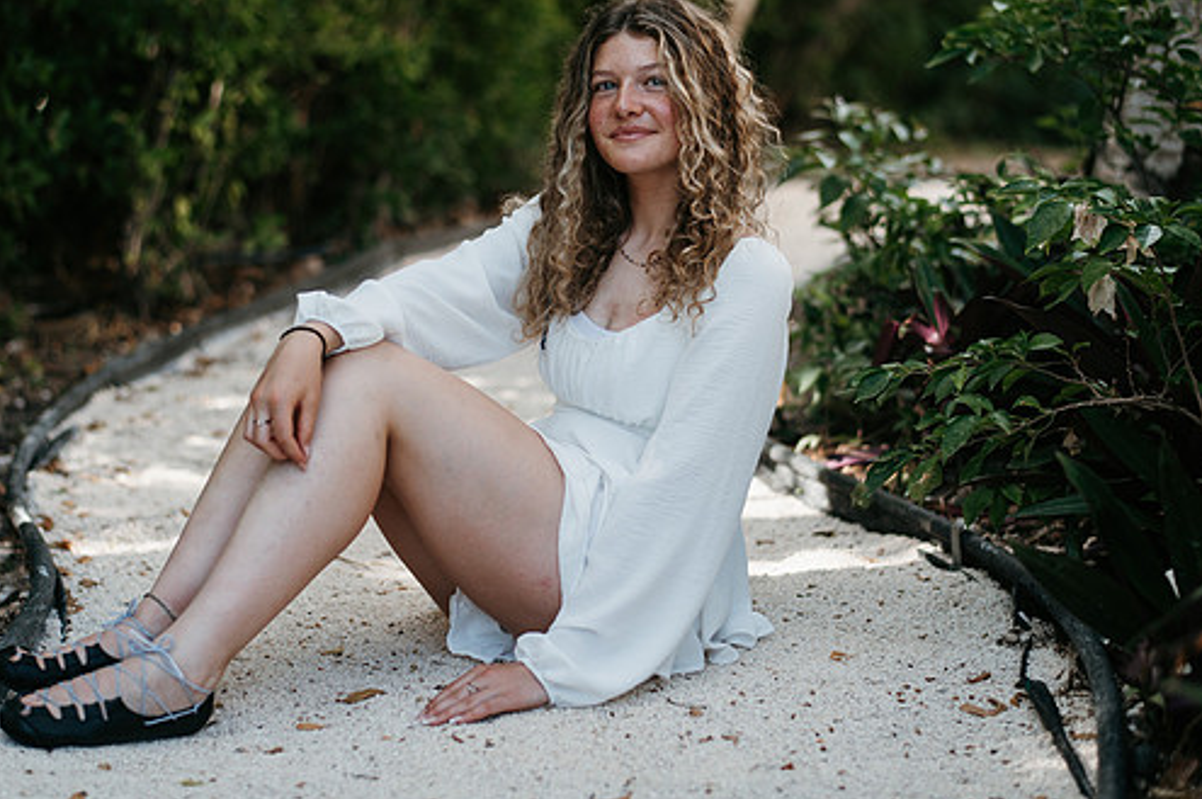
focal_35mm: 68
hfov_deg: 29.7
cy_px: 345
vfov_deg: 20.0
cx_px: 544
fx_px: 2268
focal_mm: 58
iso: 400
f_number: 2
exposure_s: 1/800
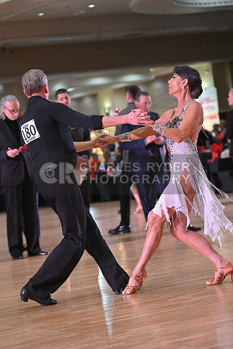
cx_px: 116
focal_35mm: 130
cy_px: 174
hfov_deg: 10.6
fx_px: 1261
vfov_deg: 15.8
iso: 2500
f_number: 5
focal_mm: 130
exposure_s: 1/320
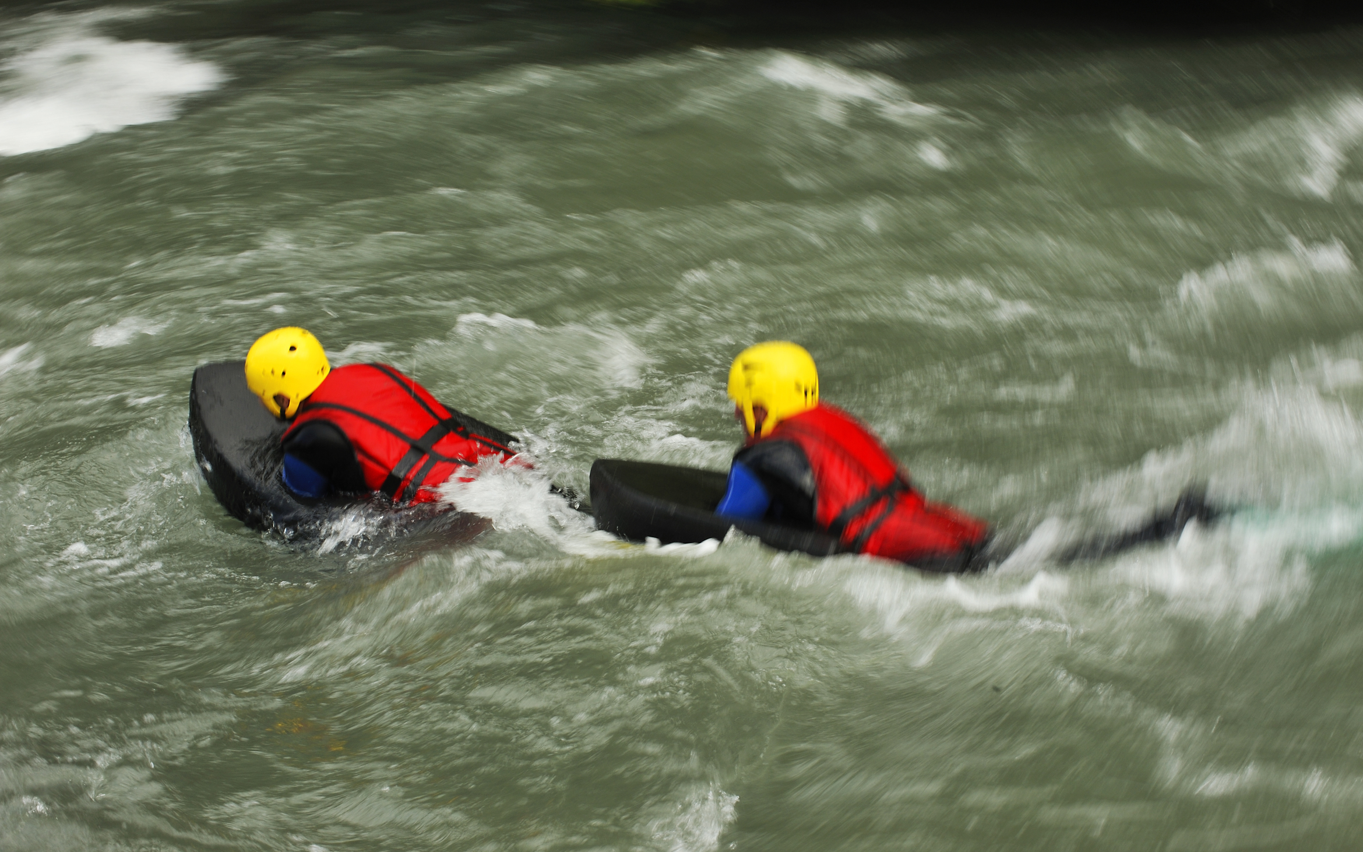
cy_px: 401
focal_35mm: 119
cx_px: 685
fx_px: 4420
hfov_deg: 17.5
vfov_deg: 11.0
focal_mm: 116
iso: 200
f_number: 22
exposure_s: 1/40
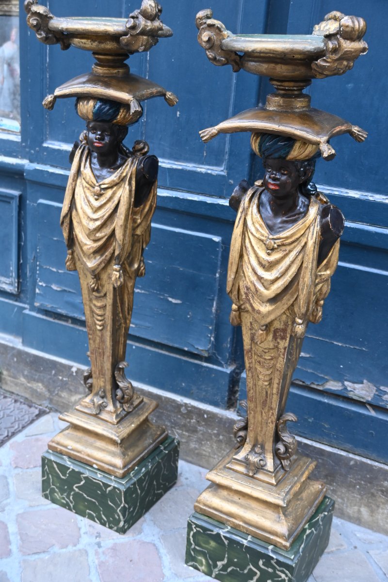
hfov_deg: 33.0
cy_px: 291
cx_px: 194
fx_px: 655
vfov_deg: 47.9
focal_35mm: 40
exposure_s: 1/125
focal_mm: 27
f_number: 3.8
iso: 400
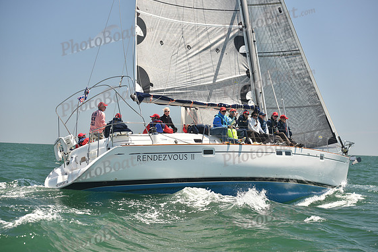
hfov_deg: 28.5
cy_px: 125
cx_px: 188
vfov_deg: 19.2
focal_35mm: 71
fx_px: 745
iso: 250
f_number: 4.5
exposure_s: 1/800
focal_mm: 70
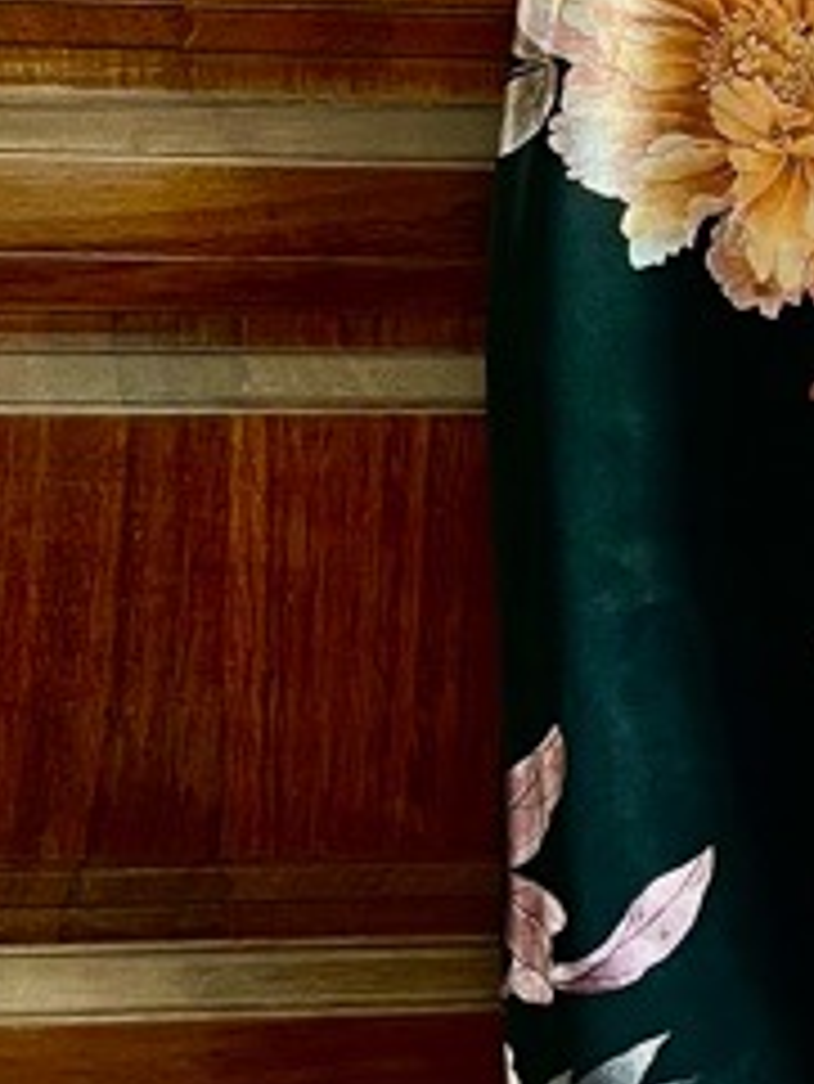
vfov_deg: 17.6
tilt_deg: -2.4
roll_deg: -1.9
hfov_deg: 12.8
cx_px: 1304
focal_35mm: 108
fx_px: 3383
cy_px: -85
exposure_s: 1/50
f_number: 1.6
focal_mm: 5.1
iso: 160
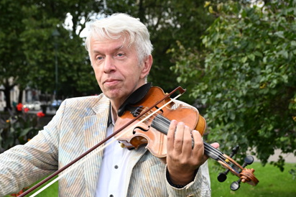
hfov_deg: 34.5
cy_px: 155
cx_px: 116
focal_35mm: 58
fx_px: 475
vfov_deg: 23.1
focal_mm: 34.5
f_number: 4.5
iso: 250
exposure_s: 1/400
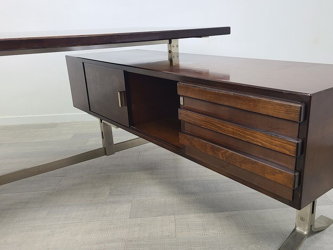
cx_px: 199
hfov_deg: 55.0
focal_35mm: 33
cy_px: 138
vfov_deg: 42.9
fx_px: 317
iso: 80
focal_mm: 5.4
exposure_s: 1/50
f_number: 1.8
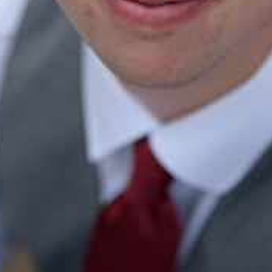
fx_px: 1351
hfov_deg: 11.5
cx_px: 161
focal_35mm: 152
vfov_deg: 11.3
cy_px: -42
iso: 250
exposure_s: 1/1250
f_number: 2.8
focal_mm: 70
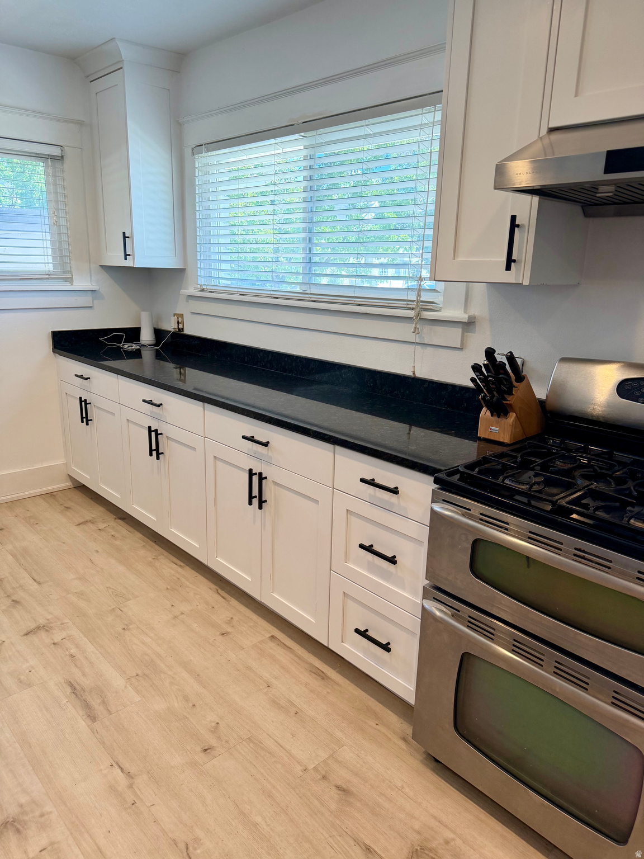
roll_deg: -1.6
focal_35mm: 24
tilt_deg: -15.1
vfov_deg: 71.6
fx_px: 595
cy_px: 430
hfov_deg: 56.8
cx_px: 322
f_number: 1.78
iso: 160
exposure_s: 1/222
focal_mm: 6.76
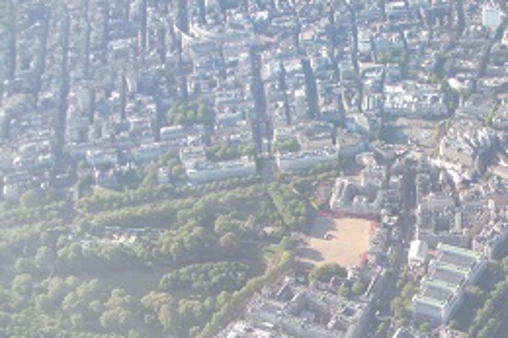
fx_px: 1029
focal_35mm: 73
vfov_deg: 18.6
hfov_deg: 26.8
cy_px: 223
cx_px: 457
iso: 80
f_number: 3.5
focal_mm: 6.7
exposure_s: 1/200
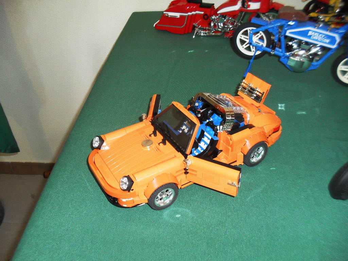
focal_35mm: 35
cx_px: 174
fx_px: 352
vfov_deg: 40.7
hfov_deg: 52.6
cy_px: 130
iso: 200
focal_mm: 6.3
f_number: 3.2
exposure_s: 1/45
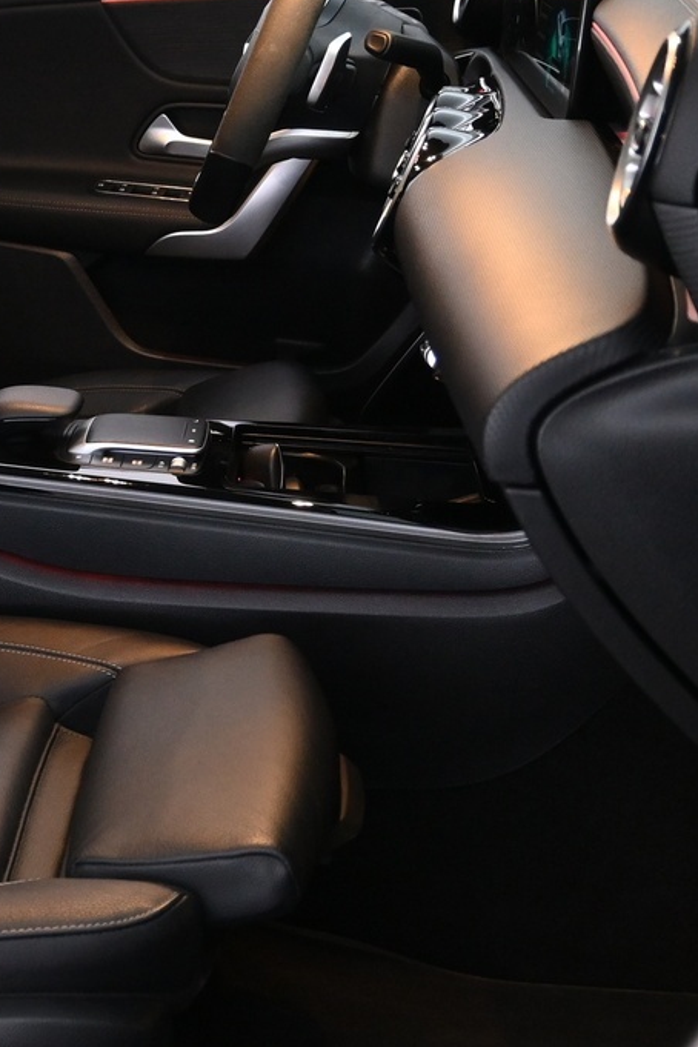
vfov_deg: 29.0
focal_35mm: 70
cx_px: -32
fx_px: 2024
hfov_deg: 18.9
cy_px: 464
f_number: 3.8
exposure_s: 1/30
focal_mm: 19.5
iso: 1600
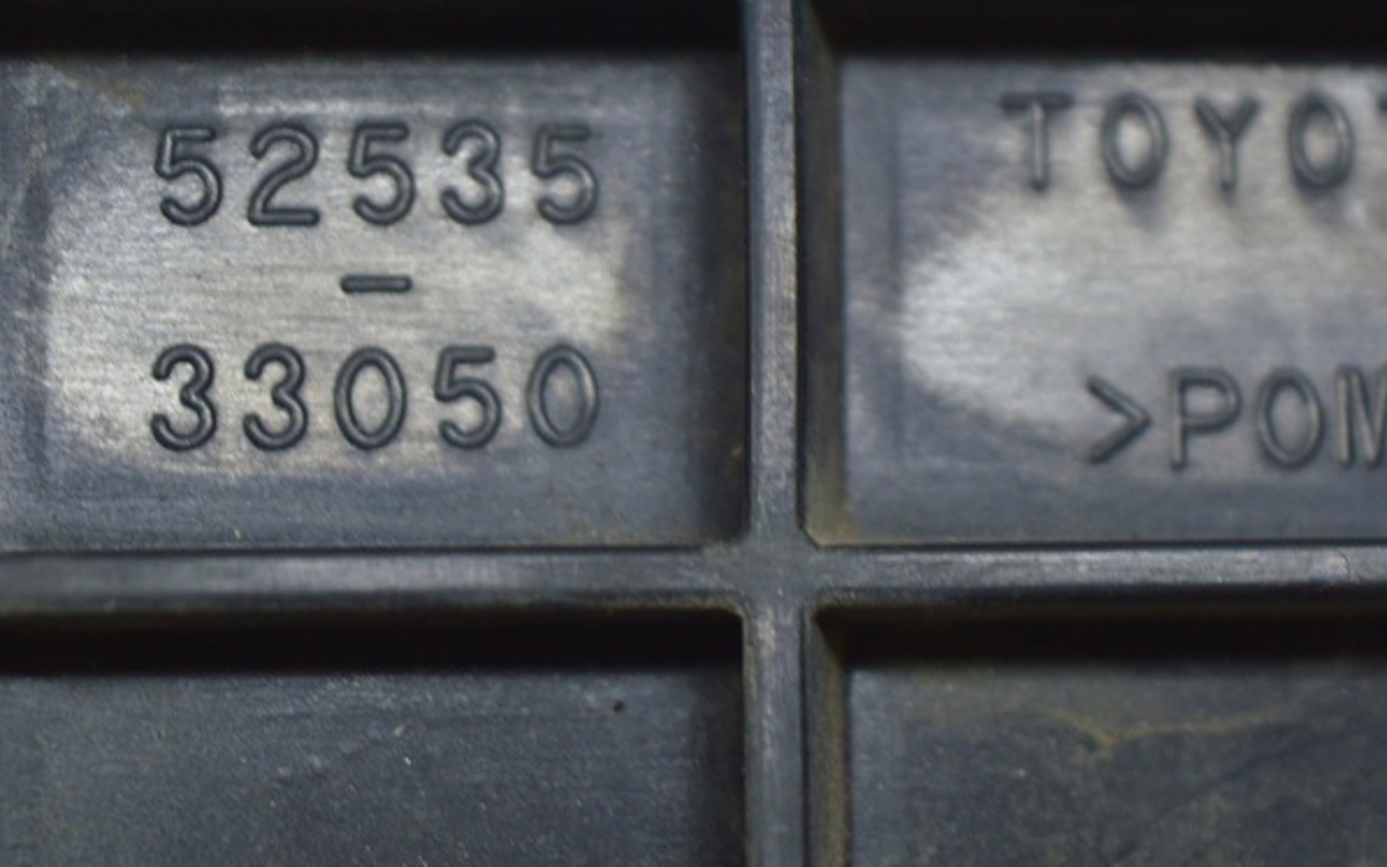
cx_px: 561
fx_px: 5439
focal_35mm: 144
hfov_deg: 14.5
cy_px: 270
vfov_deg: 9.1
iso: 400
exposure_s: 1/50
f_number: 5.6
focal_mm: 55
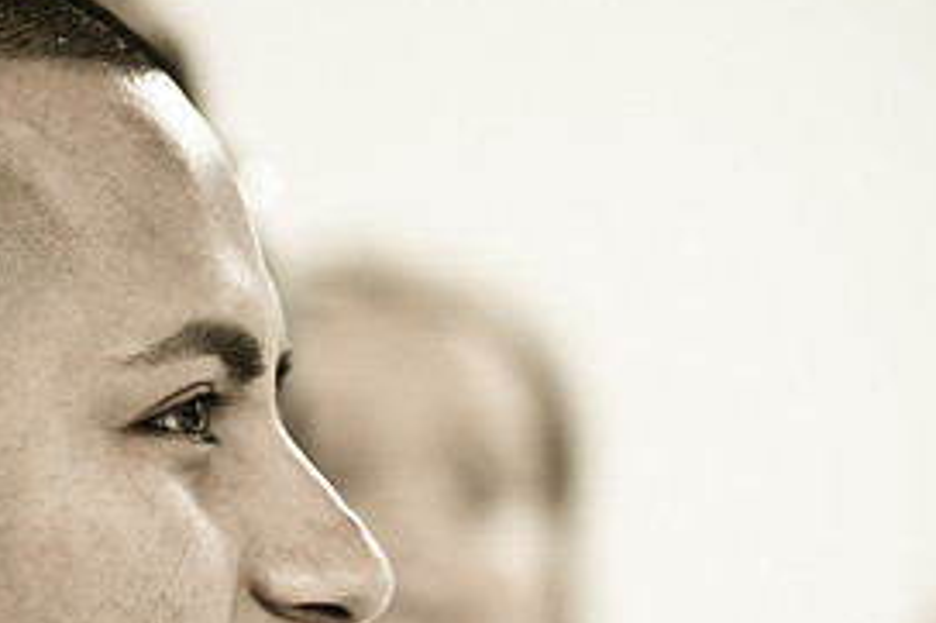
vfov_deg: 3.2
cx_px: 465
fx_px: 11200
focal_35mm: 431
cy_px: 532
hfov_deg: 4.8
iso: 200
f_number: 2.8
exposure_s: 1/20
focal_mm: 135
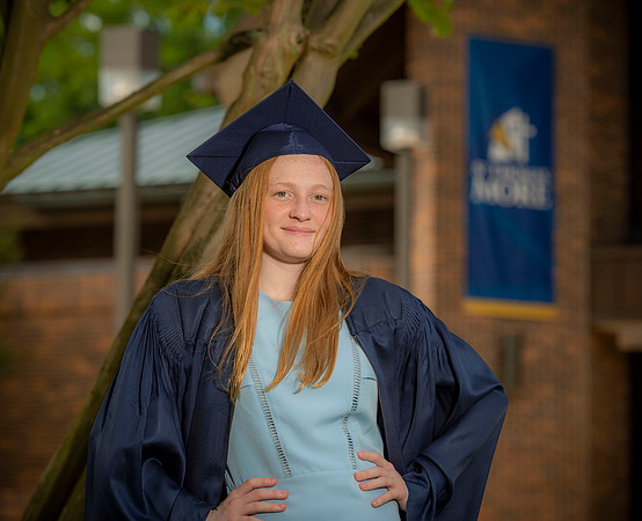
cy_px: 260
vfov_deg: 11.2
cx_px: 313
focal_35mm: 140
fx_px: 2670
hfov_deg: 13.7
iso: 80
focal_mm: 122
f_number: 5
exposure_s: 1/250
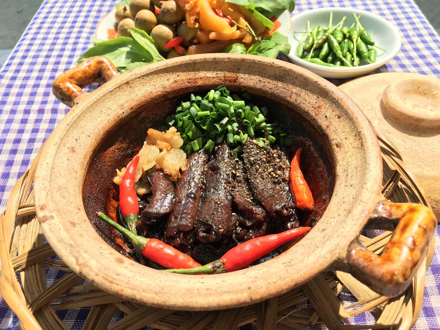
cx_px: 220
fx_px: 369
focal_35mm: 29
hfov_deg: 61.7
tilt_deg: -47.2
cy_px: 165
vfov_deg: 48.2
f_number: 2.2
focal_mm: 4.15
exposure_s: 1/668
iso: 25
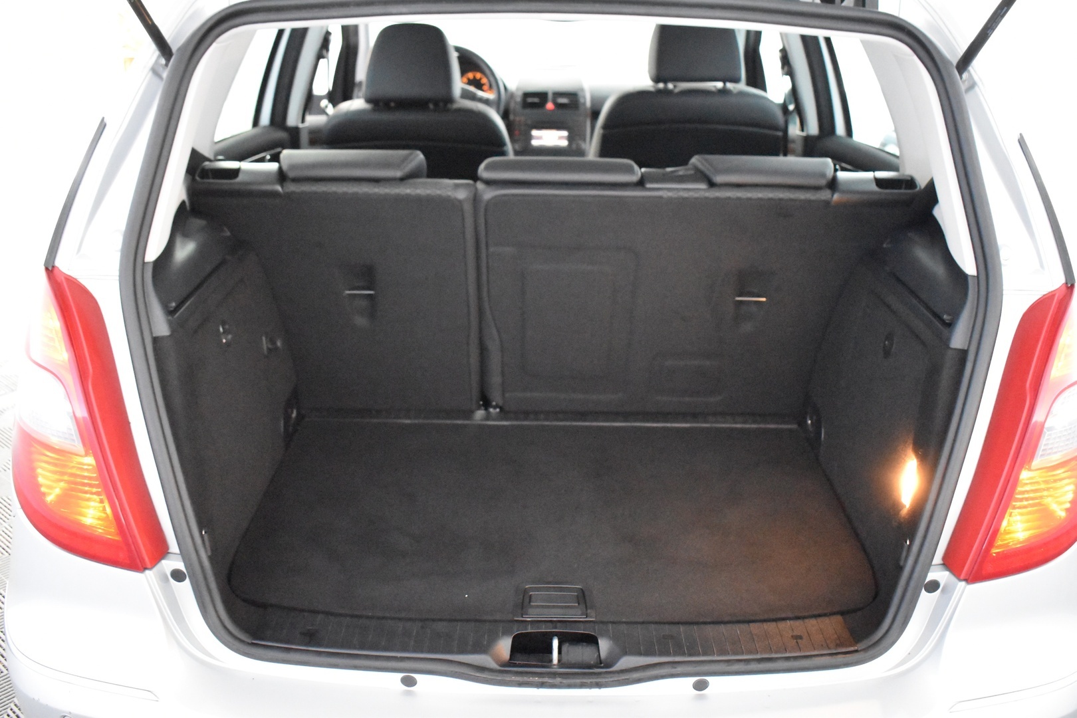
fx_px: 987
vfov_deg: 40.0
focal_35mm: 33
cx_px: 538
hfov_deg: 57.2
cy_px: 359
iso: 12800
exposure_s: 1/45
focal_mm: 22
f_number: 3.8
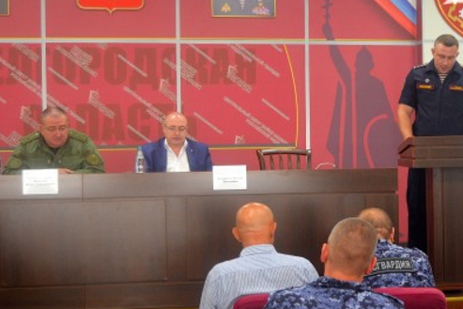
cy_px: 163
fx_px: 939
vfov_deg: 18.7
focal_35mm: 73
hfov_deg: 27.6
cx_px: 301
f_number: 4.5
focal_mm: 32
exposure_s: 1/60
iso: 800
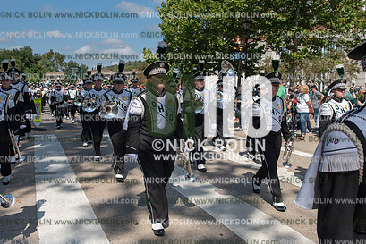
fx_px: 346
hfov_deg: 55.6
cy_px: 118
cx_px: 209
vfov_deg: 38.9
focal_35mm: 34
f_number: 5
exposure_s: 1/4000
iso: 400
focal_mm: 24
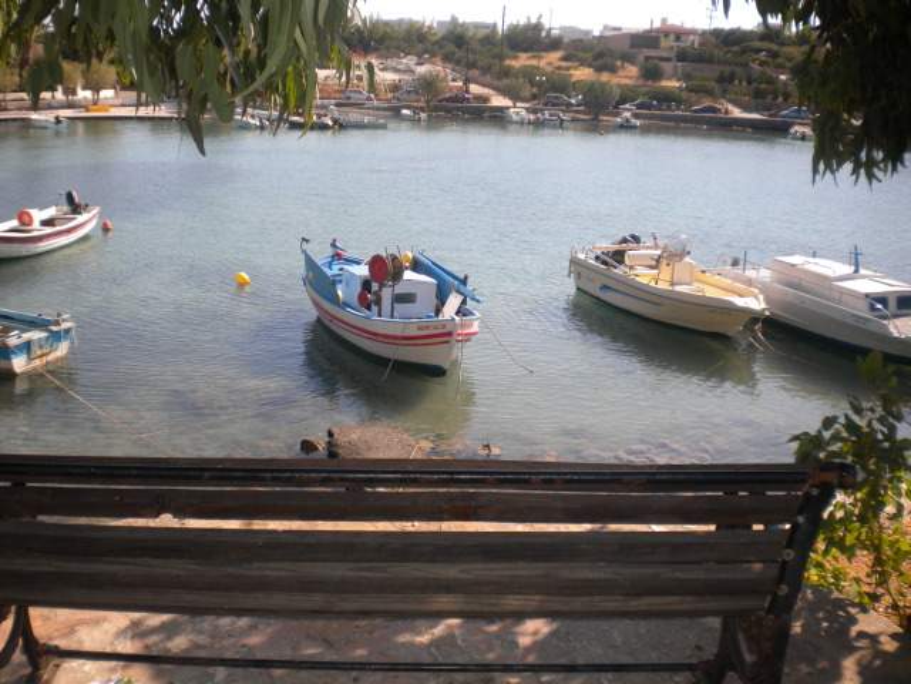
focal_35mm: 35
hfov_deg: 52.6
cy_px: 342
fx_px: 921
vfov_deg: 40.7
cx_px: 456
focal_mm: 6.3
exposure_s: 1/730
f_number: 4.6
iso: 113
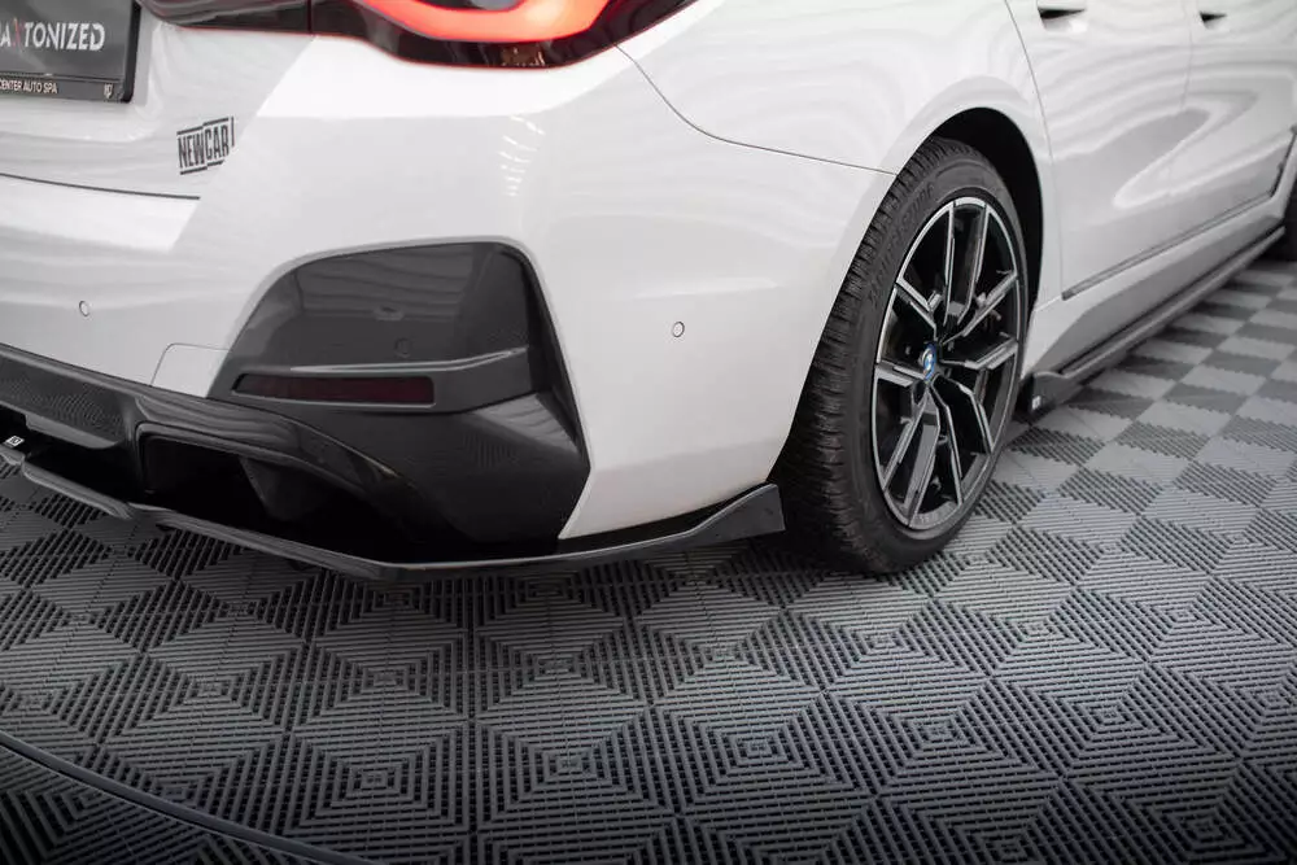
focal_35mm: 35
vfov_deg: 37.4
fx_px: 1278
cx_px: 653
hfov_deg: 53.8
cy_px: 432
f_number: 2.5
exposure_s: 1/125
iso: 500
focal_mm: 35
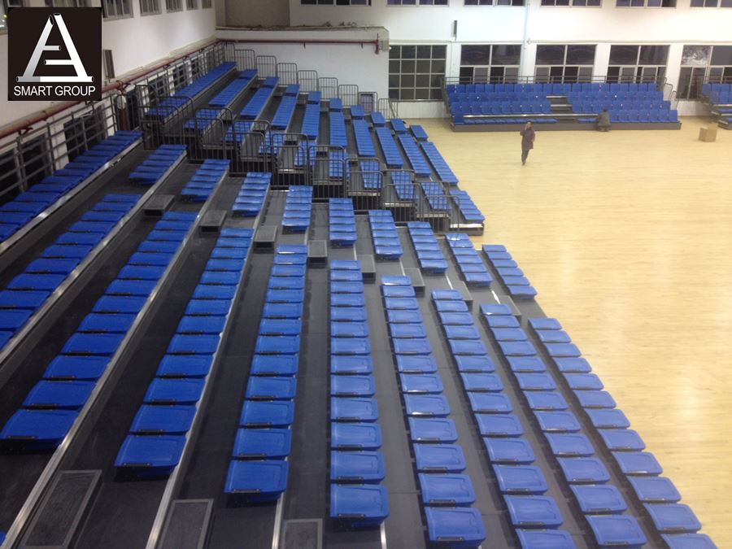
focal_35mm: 35
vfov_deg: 40.7
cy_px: 274
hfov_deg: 52.6
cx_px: 366
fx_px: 740
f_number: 2.4
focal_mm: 4.28
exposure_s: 1/20
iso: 80
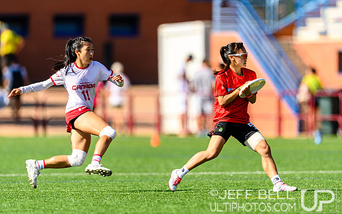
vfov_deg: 2.4
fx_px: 5032
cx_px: 199
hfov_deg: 3.9
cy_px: 108
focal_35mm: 540
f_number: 3.2
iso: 100
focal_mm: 400
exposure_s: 1/1250
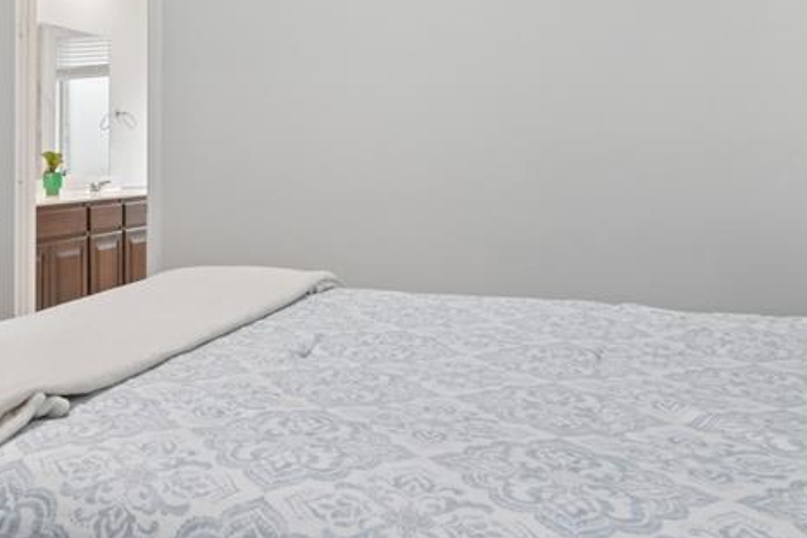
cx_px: 222
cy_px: 176
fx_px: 809
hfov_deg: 51.2
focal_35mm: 36
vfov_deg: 36.4
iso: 250
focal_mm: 11
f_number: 8
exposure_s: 1/5
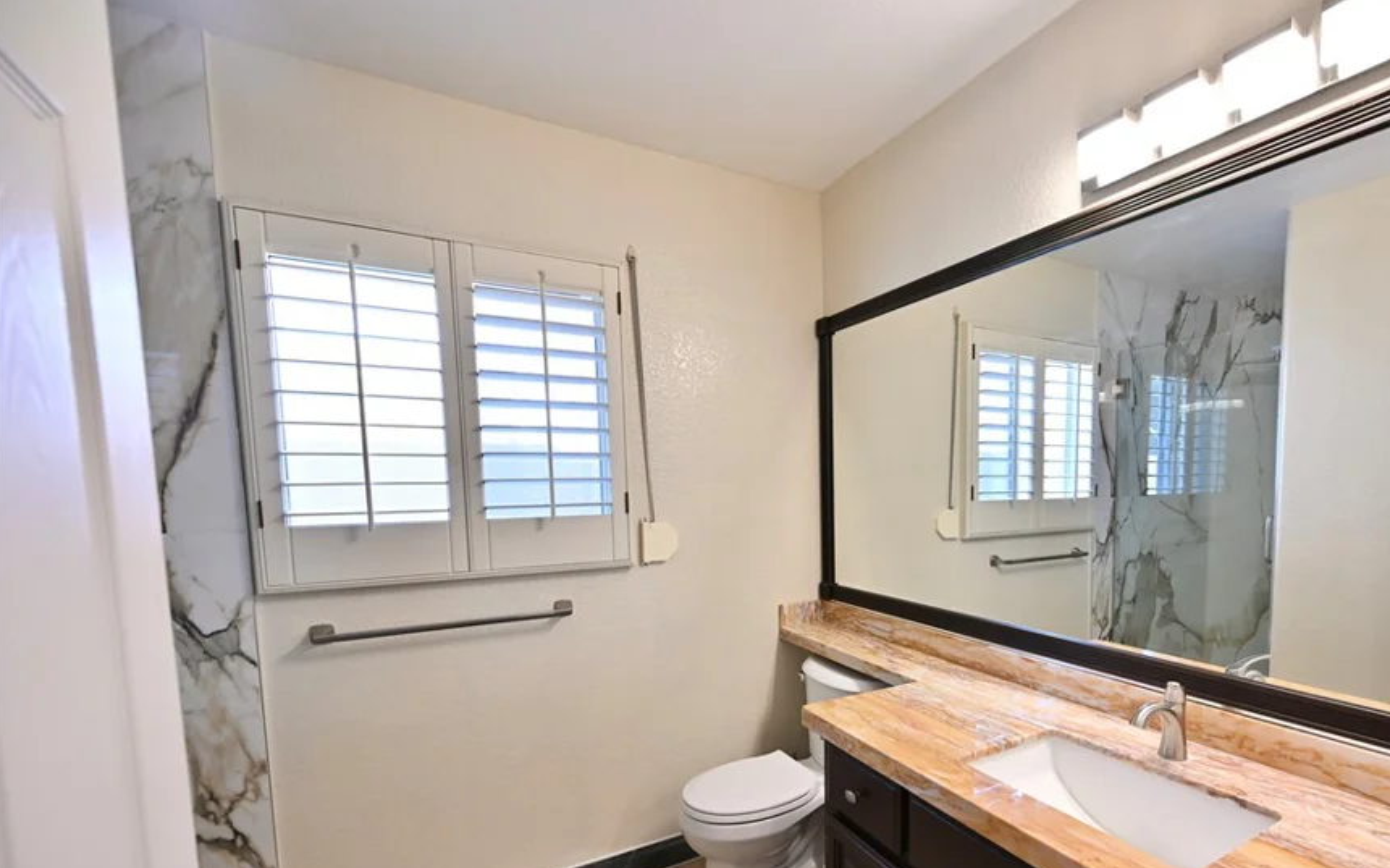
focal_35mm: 17
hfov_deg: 93.4
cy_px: 537
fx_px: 644
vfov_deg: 67.0
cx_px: 821
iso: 1250
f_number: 5
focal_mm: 14
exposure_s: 1/60
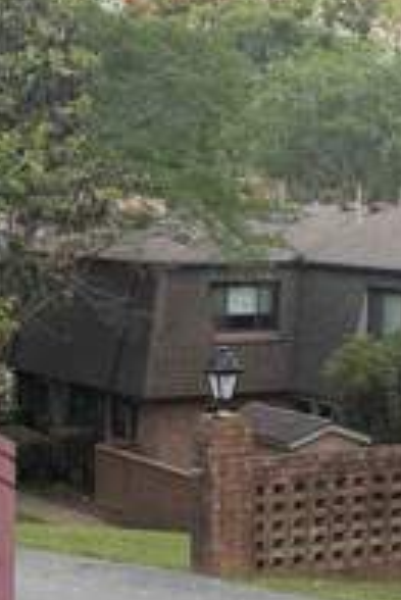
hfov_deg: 13.3
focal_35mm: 102
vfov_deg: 20.0
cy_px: 285
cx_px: 367
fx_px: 1701
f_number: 1.78
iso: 100
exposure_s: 1/593
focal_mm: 6.76
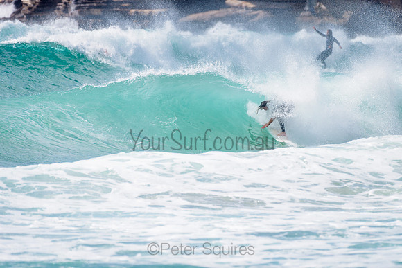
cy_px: 104
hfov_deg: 3.4
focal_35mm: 613
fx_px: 6848
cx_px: 244
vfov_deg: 2.2
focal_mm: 500
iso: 125
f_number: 5.6
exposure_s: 1/2000
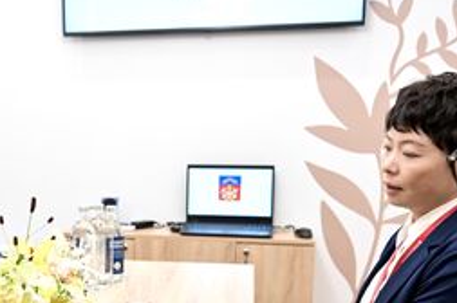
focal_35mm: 57
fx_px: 723
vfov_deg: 23.4
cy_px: 233
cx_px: 107
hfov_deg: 34.3
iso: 1000
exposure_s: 1/250
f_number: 2.8
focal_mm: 24
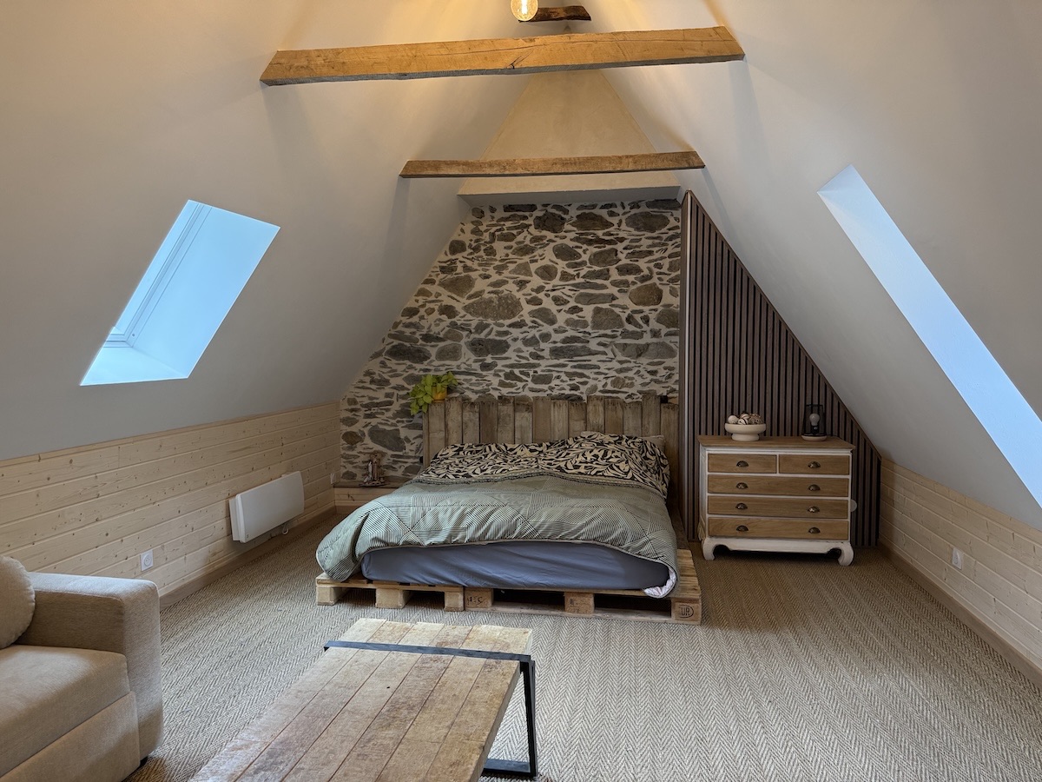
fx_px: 722
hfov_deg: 71.6
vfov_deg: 56.8
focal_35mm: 24
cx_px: 521
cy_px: 391
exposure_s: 1/100
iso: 250
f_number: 1.78
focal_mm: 6.76
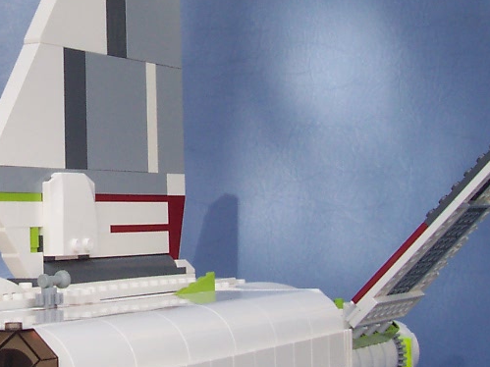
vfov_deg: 16.6
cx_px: 15
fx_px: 1260
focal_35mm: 89
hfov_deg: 21.3
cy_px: 146
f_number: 5.6
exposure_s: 1/180
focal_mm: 5.6
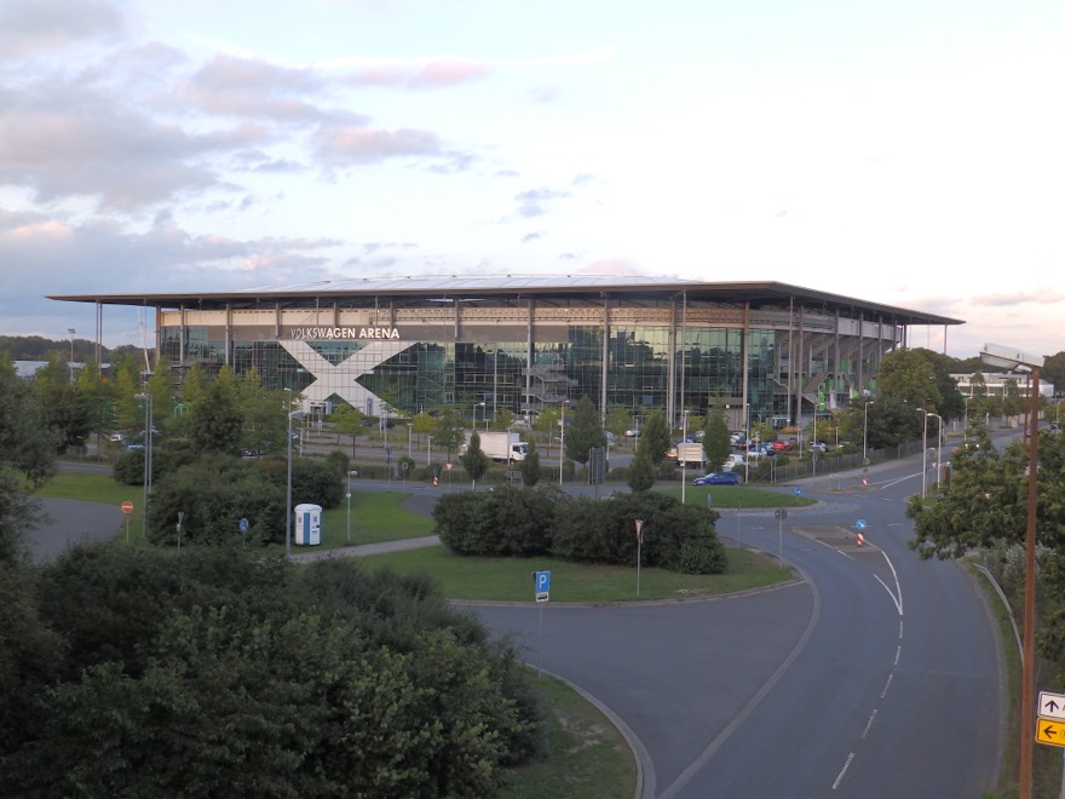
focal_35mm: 38
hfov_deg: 49.0
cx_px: 532
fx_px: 1169
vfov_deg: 37.7
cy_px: 400
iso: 80
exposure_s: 1/50
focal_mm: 6.8
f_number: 4
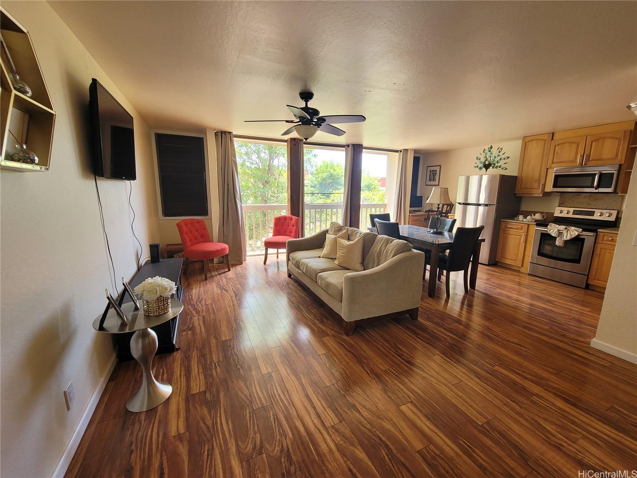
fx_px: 239
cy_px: 239
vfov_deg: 89.9
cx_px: 318
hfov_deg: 106.2
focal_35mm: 13
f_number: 2.2
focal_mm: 2.2
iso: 100
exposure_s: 1/60
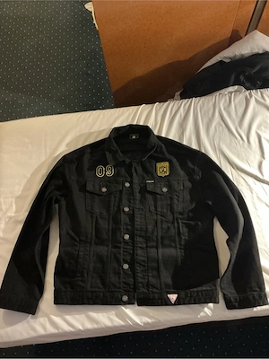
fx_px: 300
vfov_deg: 61.7
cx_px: 134
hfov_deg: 48.2
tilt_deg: -68.3
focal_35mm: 29
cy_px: 180
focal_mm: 3
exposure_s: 1/25
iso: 500
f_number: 1.8
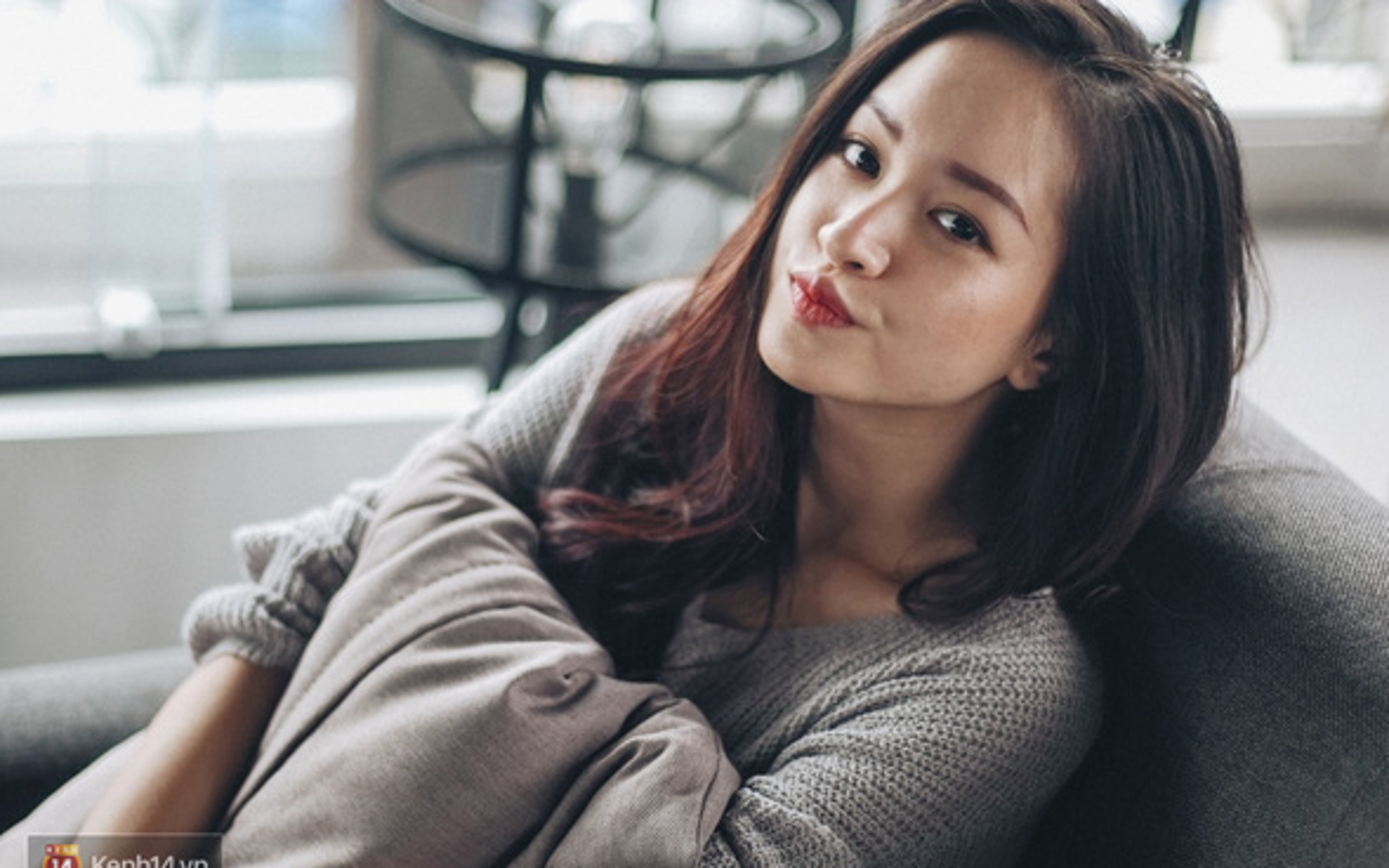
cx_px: 686
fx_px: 2082
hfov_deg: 36.9
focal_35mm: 55
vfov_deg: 23.5
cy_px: 469
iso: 320
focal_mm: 35
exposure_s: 1/250
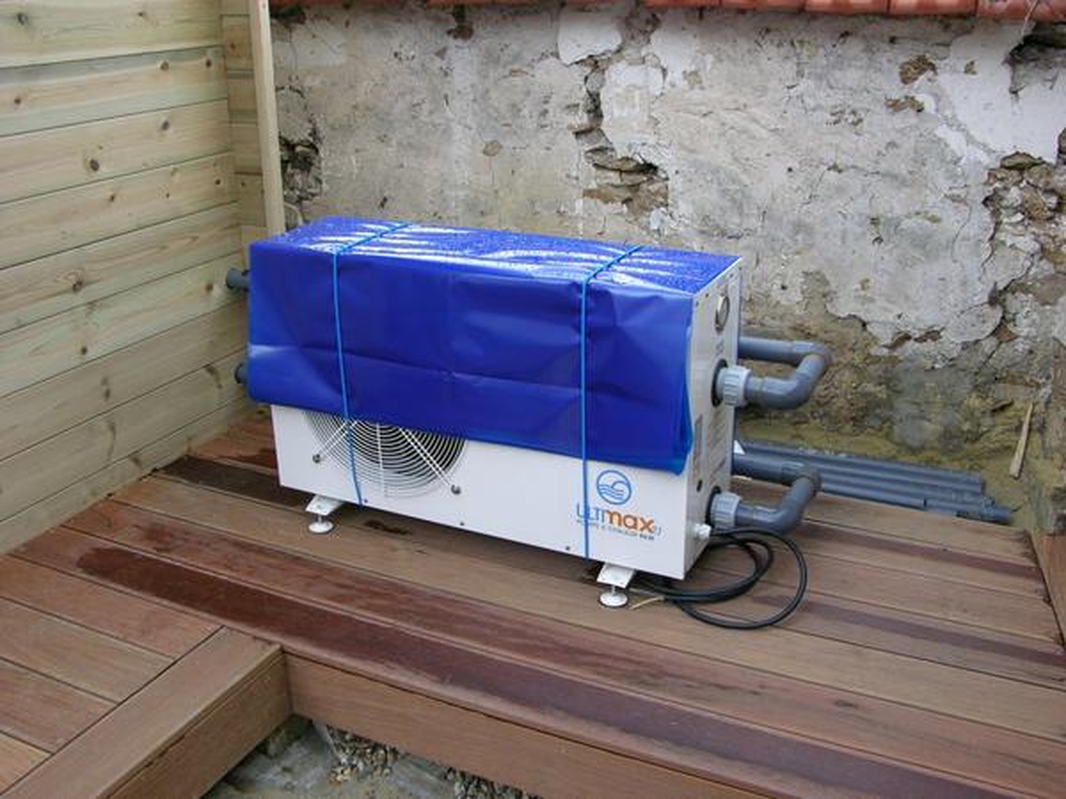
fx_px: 1078
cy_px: 400
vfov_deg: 40.7
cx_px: 533
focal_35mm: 35
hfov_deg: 52.6
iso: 50
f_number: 3.5
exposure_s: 1/57
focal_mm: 8.9
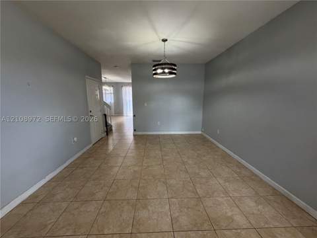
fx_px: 128
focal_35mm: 14
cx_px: 158
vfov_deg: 85.7
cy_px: 119
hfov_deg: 102.1
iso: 250
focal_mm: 2.22
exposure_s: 1/120
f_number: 2.2
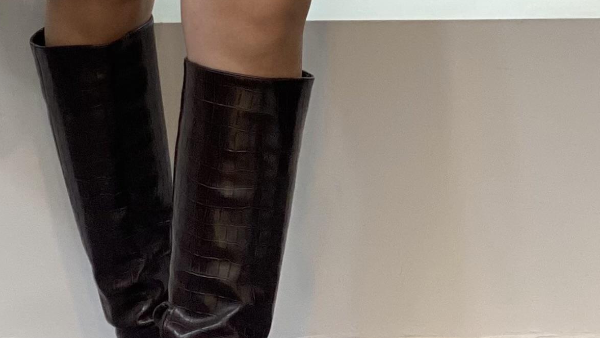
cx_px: 164
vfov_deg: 6.3
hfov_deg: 11.4
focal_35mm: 189
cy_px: -278
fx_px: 3007
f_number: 2
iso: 80
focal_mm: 6
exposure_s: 1/100
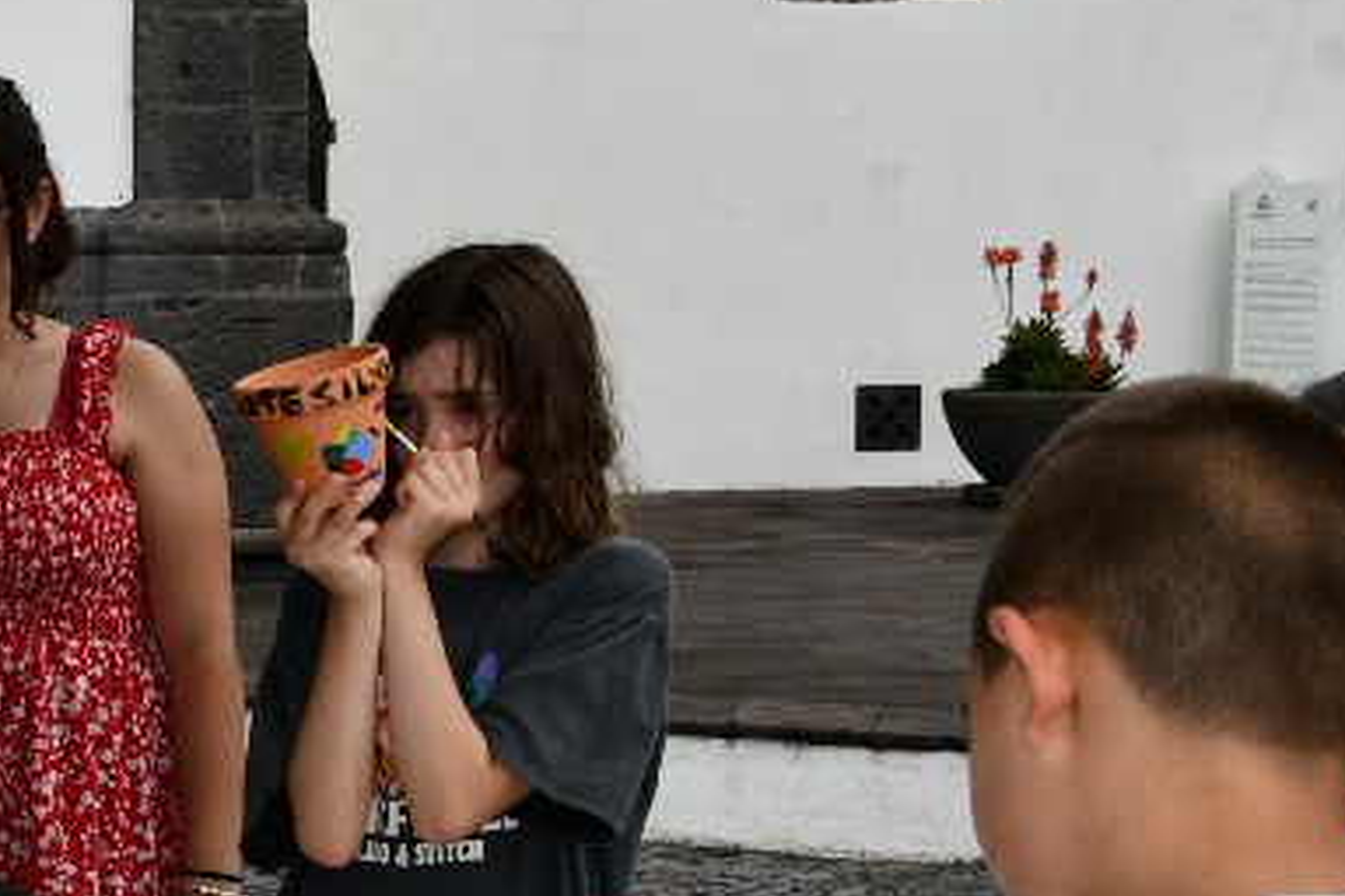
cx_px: -144
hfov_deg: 18.8
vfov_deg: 13.0
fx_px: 3885
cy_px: 833
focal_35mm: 104
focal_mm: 26
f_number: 10
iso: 100
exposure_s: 1/250
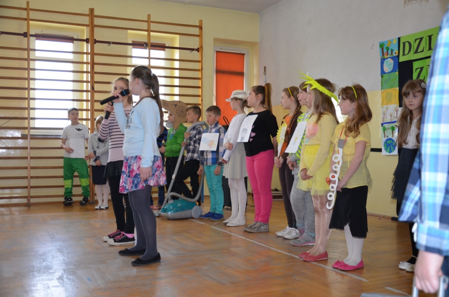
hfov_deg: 49.6
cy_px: 148
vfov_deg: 34.1
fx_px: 485
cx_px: 224
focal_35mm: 39
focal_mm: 26
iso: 640
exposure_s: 1/125
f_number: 4
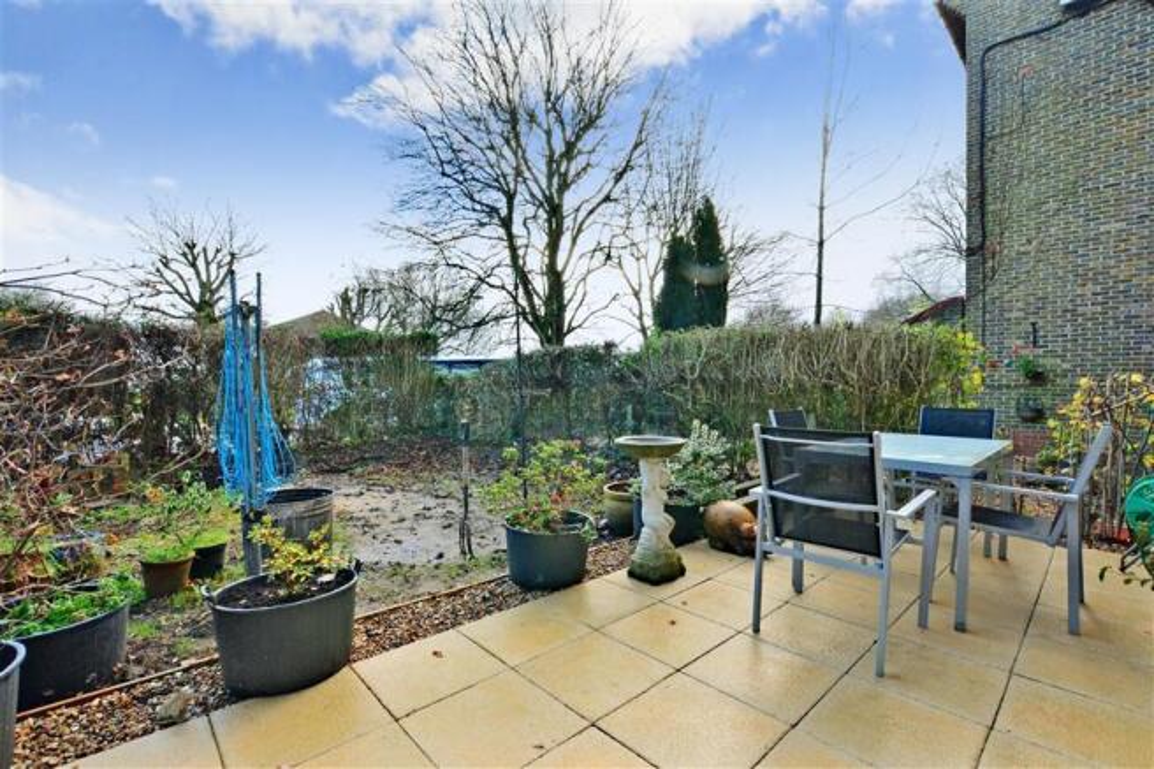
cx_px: 577
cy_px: 384
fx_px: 481
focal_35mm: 15
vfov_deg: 77.3
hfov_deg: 100.4
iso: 800
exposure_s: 1/40
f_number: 14
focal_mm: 10
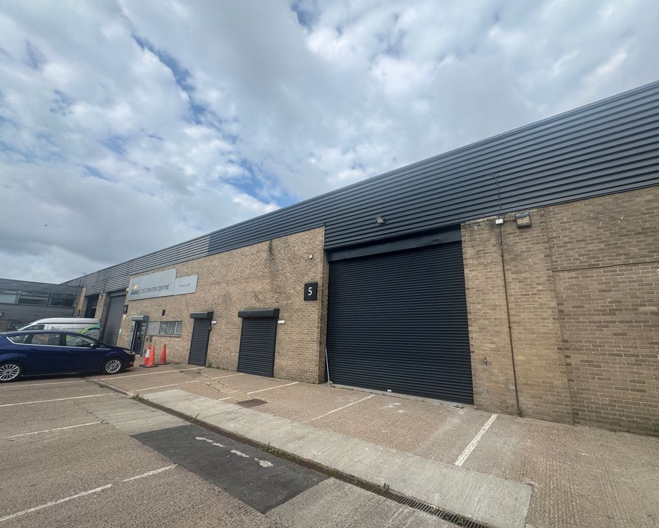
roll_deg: -1.4
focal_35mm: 15
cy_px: 265
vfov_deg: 84.0
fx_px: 293
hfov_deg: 96.6
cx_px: 357
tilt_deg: +12.8
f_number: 2.2
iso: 40
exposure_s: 1/1217
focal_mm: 2.22
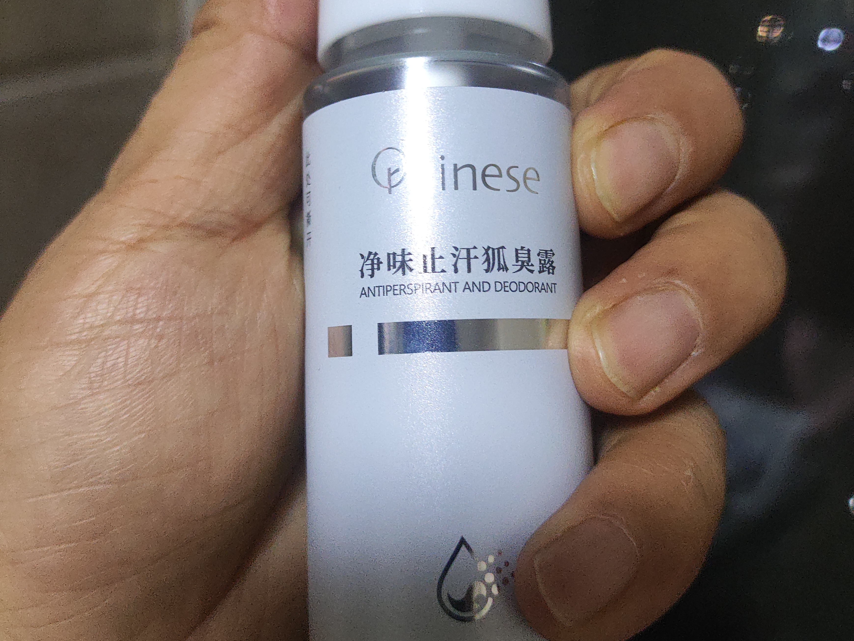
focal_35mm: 32
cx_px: 427
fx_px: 789
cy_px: 234
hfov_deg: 56.8
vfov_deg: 43.8
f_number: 1.8
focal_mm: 4.68
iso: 942
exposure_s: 1/25
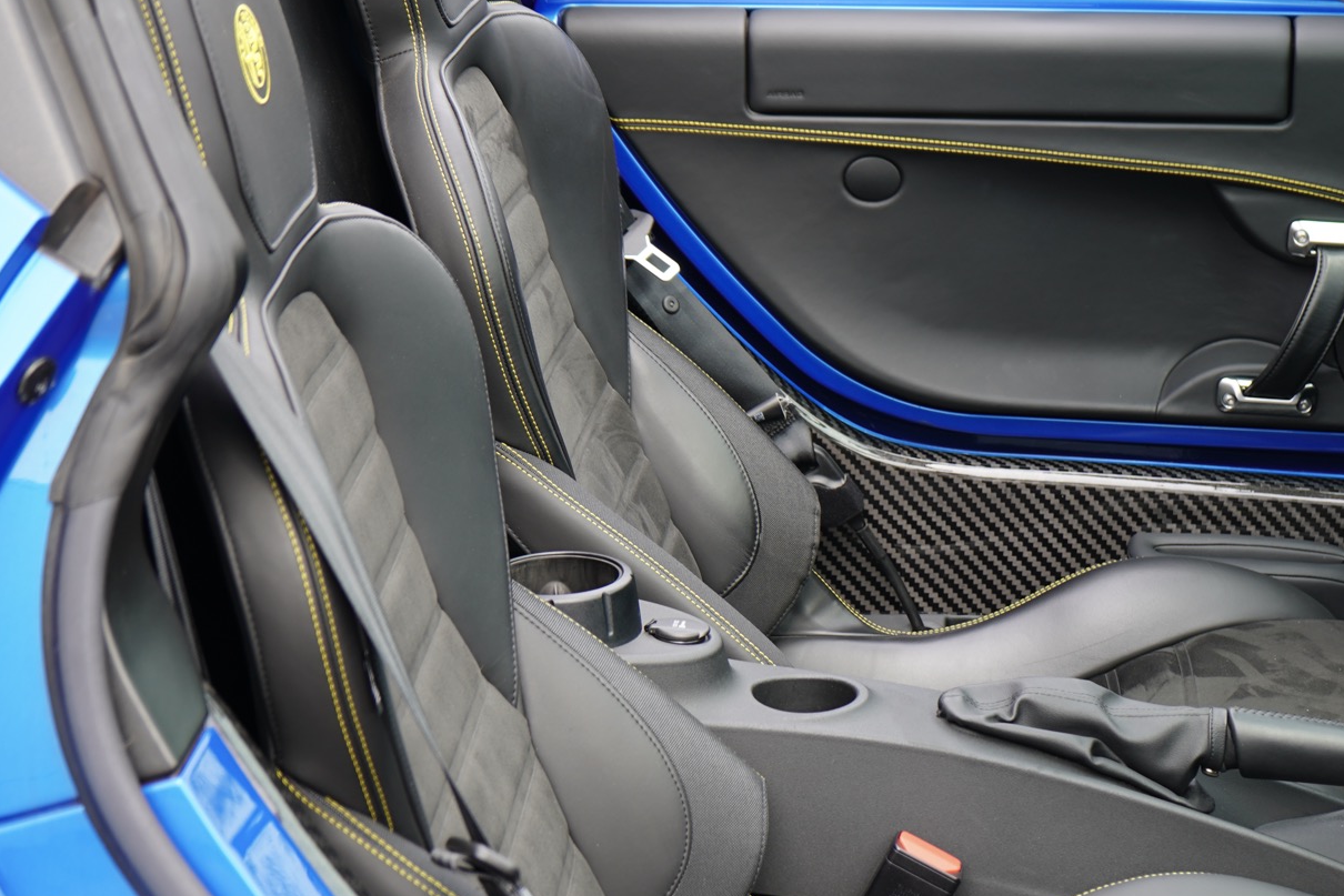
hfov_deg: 21.9
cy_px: 661
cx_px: 1011
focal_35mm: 92
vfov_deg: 14.8
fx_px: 3435
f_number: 5.6
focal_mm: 58
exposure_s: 1/60
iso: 100
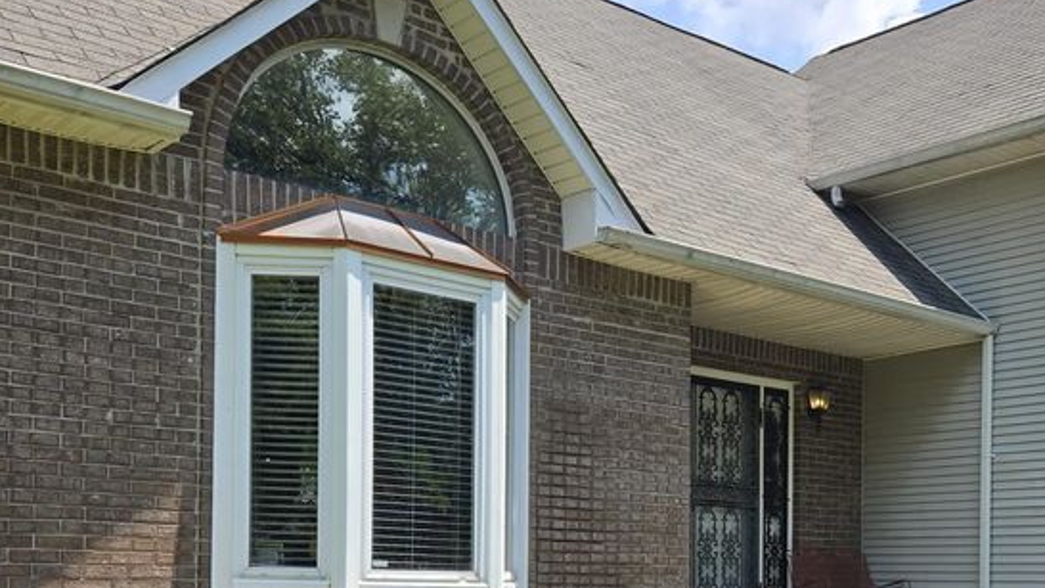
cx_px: 836
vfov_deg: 24.3
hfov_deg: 41.8
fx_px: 1302
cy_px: 586
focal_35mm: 47
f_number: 1.8
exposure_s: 1/1163
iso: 25
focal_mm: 5.4
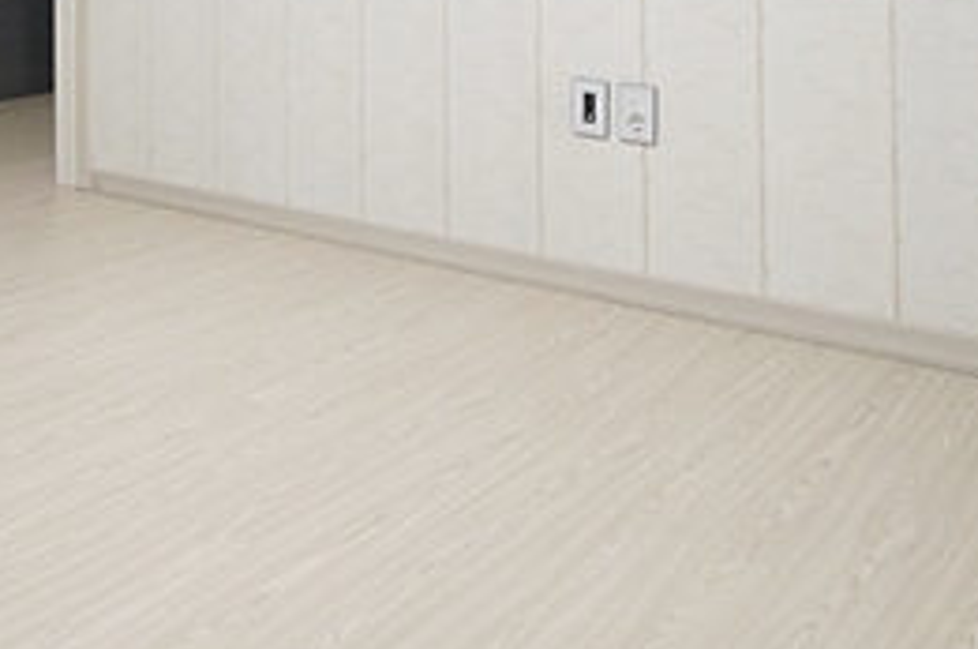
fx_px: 1247
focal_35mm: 46
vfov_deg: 25.9
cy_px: -139
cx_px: 225
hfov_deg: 41.3
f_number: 9
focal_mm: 10
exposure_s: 1/30
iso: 800
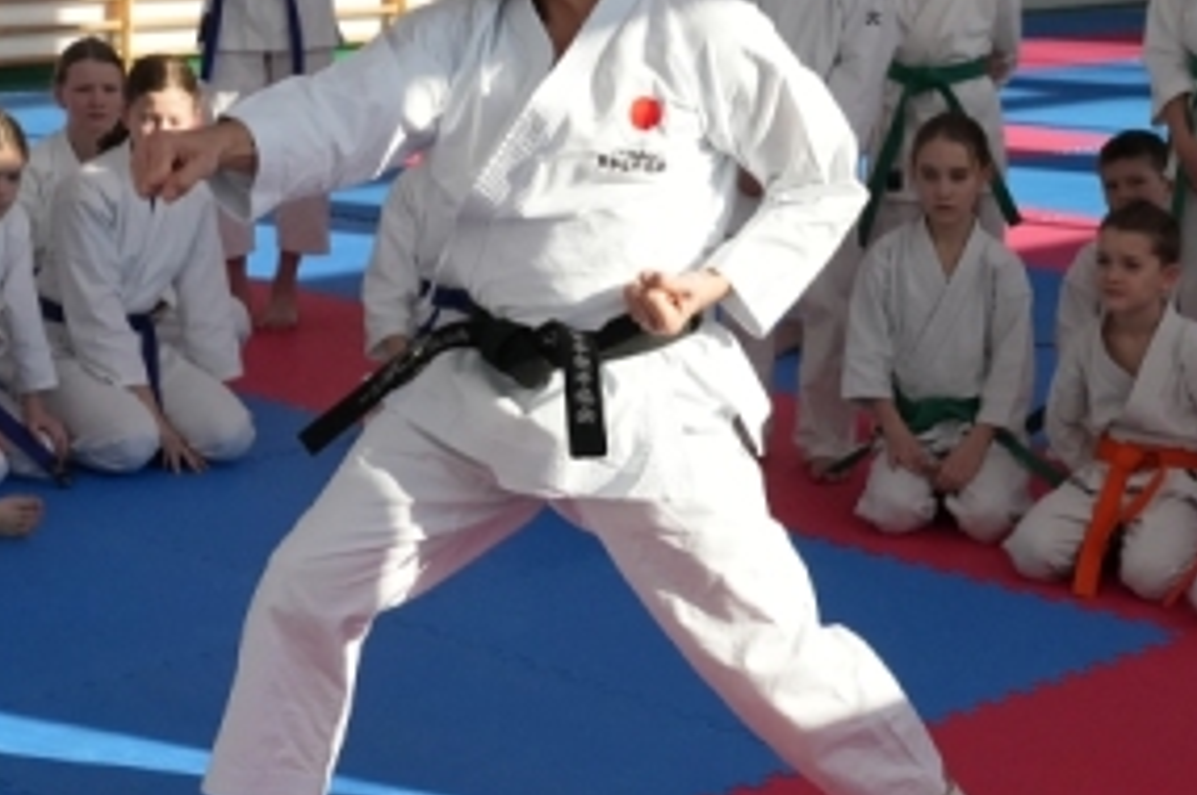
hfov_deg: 24.1
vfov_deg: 16.0
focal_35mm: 84
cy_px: 52
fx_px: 2790
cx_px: 431
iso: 3200
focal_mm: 30
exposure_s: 1/8000
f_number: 5
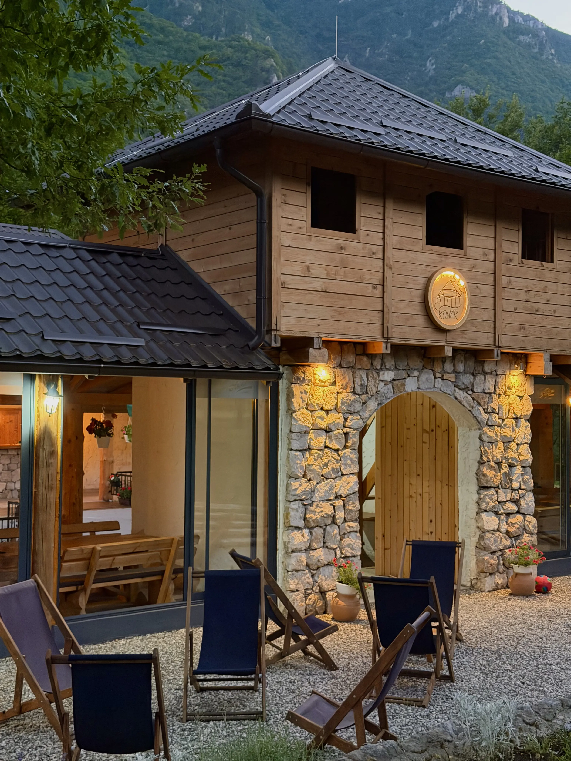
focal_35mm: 48
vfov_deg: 39.7
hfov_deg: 30.3
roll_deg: -0.4
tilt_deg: +3.3
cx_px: 286
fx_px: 1056
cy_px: 380
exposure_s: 1/33
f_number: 1.78
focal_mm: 6.76
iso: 500
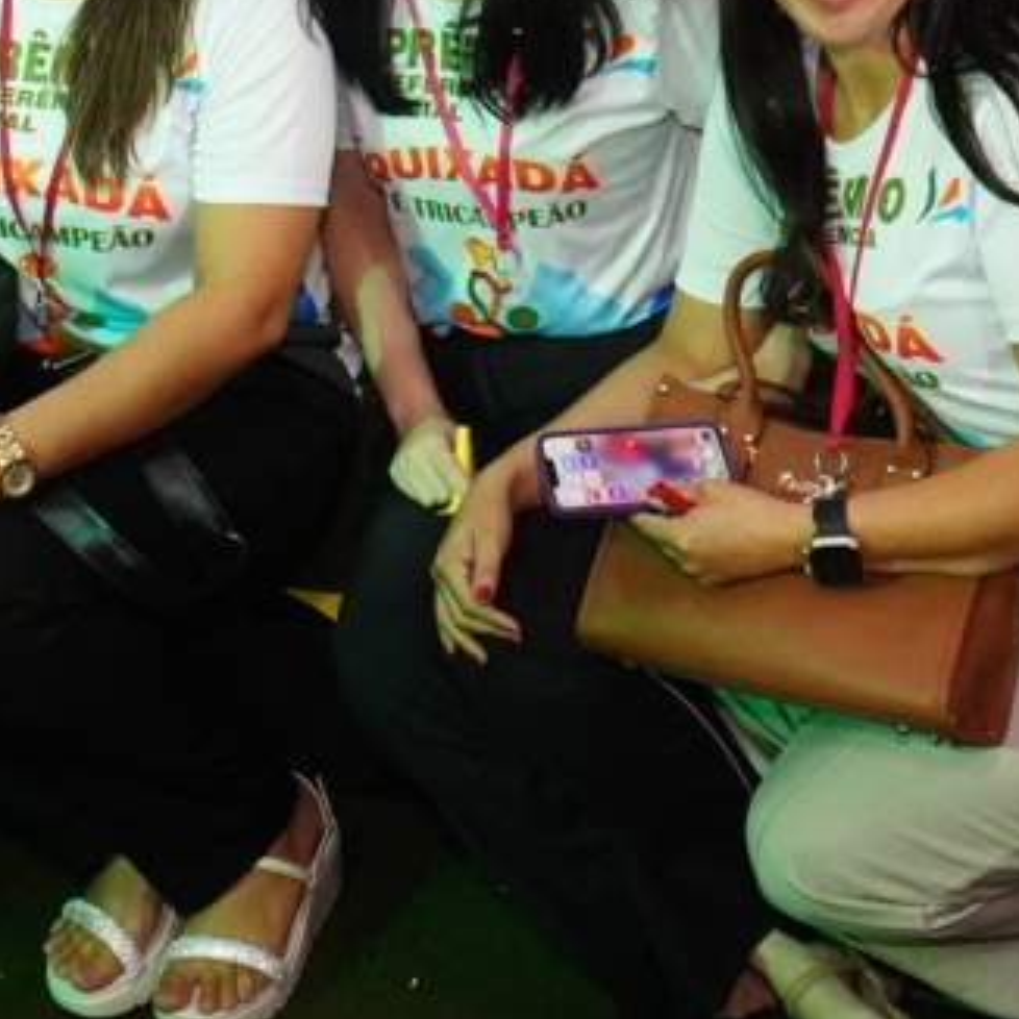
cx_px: 263
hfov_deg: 21.5
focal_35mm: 80
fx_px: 2664
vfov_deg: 19.8
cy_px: -334
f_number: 5
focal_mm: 19
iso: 5000
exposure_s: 1/160
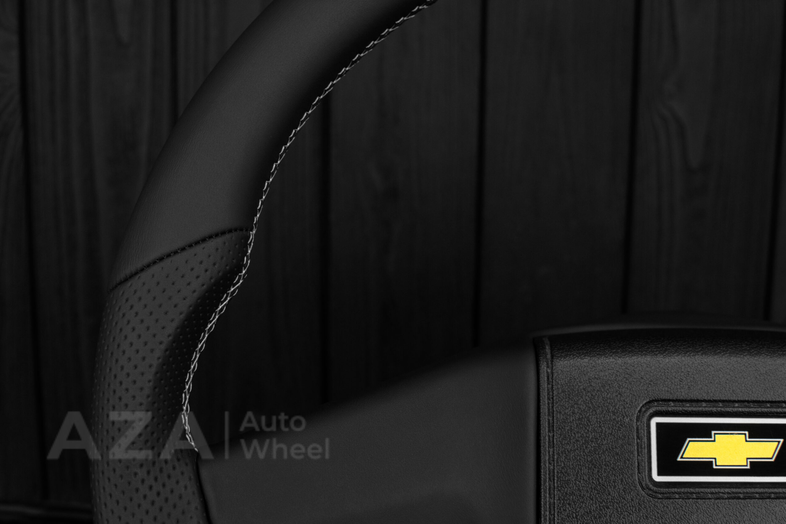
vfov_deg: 25.8
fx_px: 1146
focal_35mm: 52
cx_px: 393
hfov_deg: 37.8
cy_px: 262
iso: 500
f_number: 6.3
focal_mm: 35
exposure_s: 1/125
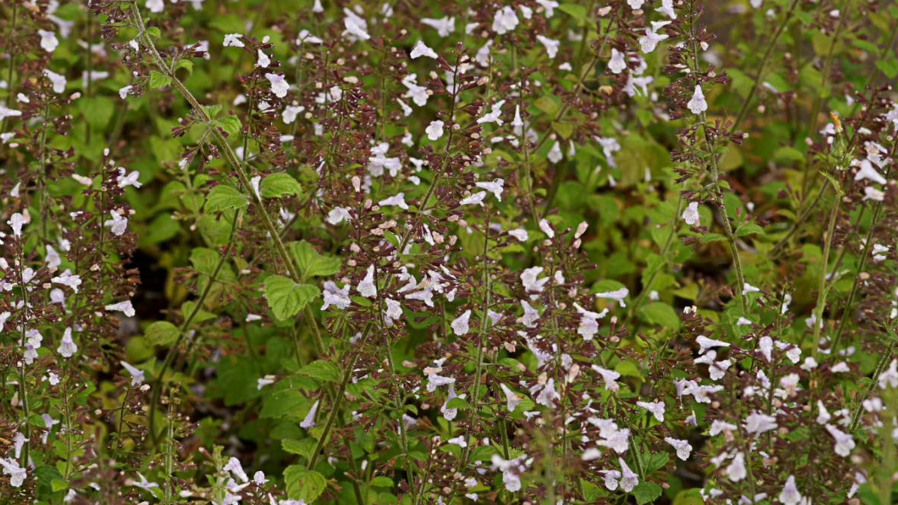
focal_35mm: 158
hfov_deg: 13.6
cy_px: 239
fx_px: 3762
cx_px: 448
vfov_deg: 7.7
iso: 640
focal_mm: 100
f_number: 8
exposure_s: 1/160
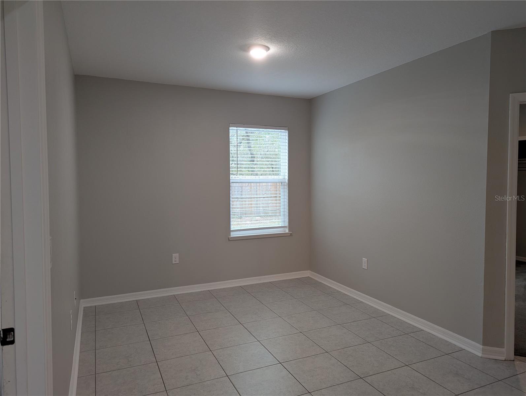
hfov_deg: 71.5
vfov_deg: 56.9
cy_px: 198
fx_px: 365
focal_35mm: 24
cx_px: 263
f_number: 1.85
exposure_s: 1/24
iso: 53
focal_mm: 6.81
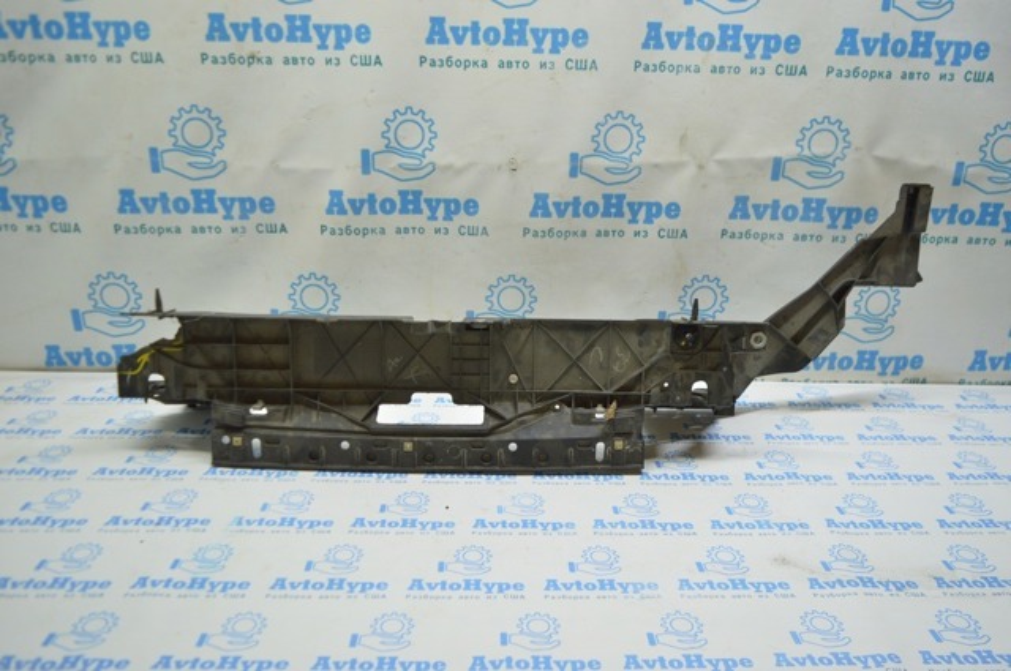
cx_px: 506
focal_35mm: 30
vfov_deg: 43.5
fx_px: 841
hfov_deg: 62.0
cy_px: 336
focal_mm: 20
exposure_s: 1/60
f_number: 3.5
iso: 400
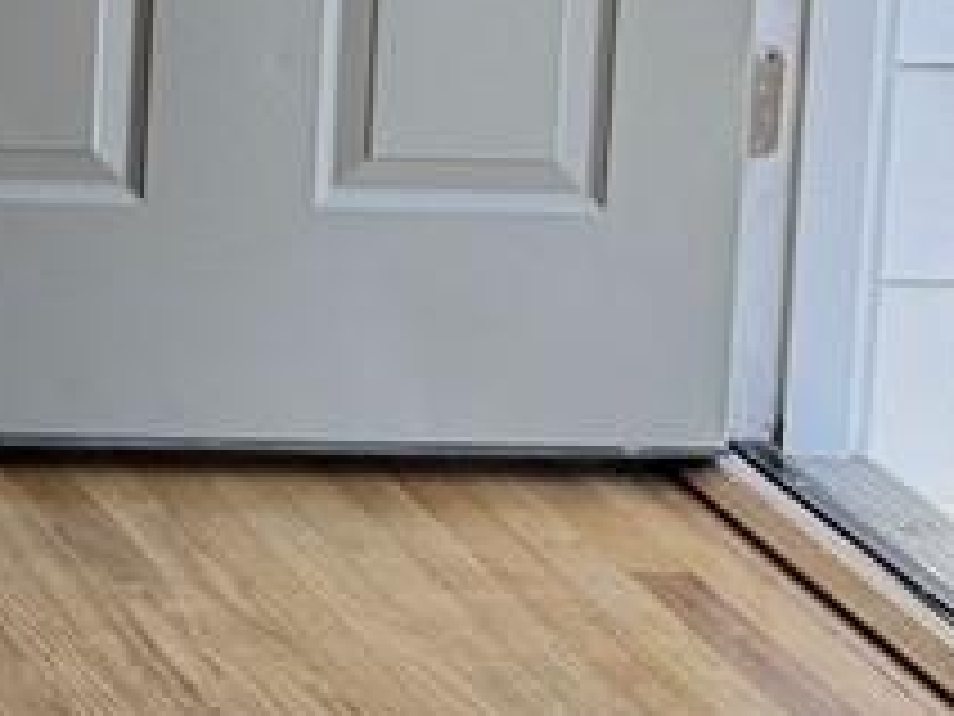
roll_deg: -1.8
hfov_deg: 9.7
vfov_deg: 7.8
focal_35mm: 181
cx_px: -1328
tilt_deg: -6.4
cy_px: -739
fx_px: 4988
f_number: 1.78
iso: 64
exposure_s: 1/121
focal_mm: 6.76
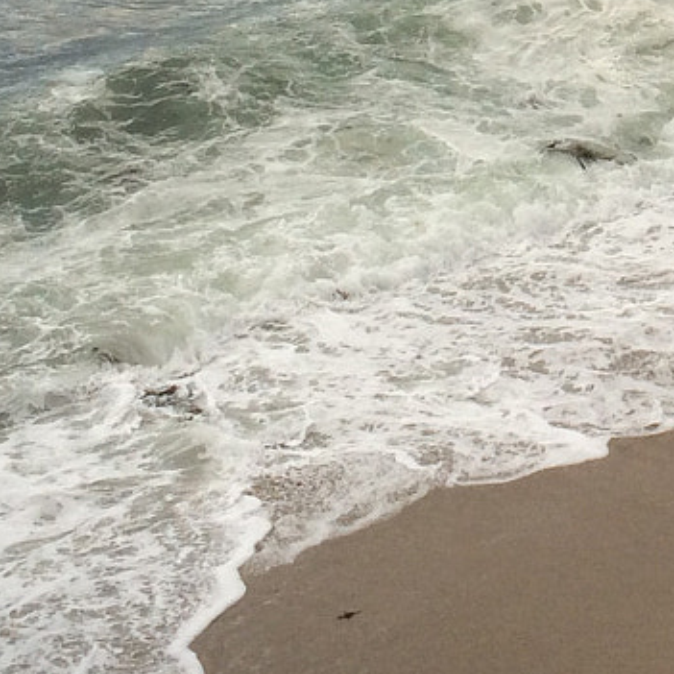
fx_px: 2577
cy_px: -219
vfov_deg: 14.3
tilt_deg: -12.0
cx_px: 808
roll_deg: -1.1
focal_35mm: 117
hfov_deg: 14.4
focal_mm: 4.15
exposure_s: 1/519
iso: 32
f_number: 2.2
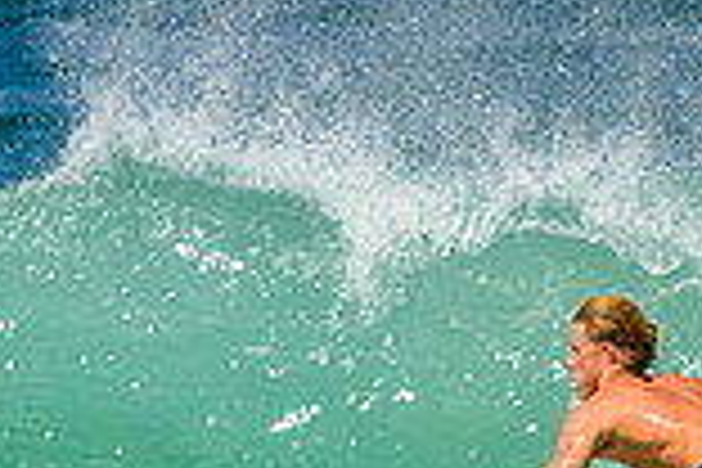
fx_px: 58047
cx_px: 117
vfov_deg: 0.5
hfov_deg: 0.7
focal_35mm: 2977
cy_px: 740
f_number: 11
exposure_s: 1/2000
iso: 640
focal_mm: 800
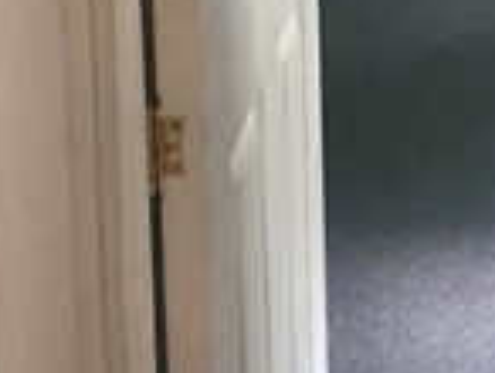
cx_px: 953
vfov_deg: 13.3
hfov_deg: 16.1
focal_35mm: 98
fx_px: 1404
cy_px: -346
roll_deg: -0.7
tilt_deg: -4.9
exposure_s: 1/60
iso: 1000
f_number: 2.2
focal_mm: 2.22
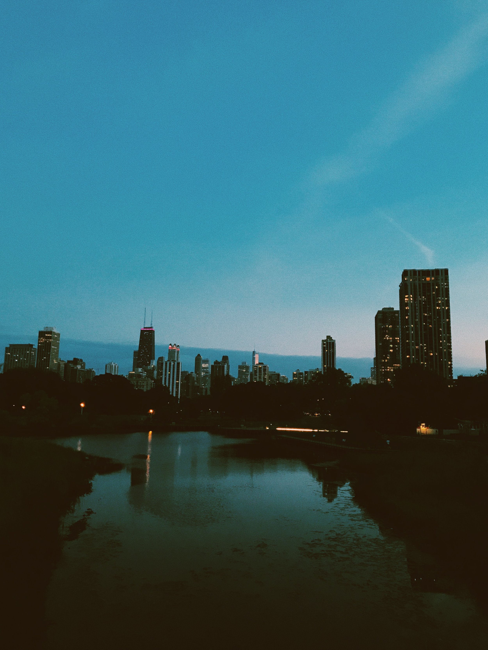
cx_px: 244
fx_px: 526
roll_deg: -2.0
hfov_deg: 49.7
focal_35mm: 28
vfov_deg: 63.4
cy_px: 325
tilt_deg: +8.6
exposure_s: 1/15
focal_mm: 3.99
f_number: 1.8
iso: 64
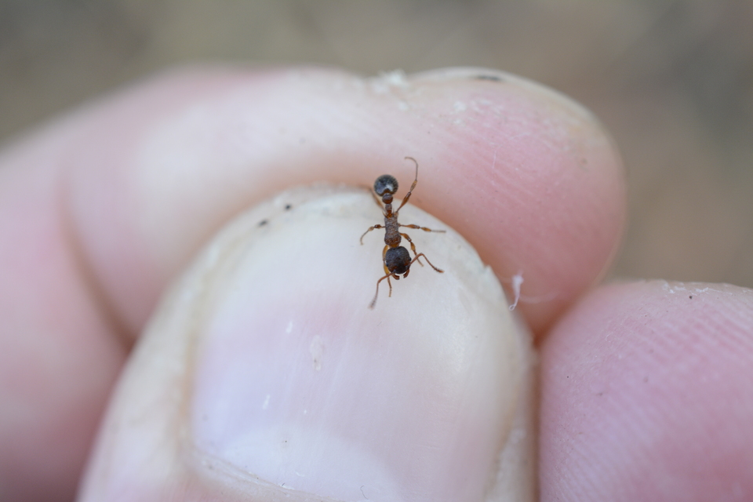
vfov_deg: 22.6
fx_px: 1255
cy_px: 251
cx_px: 376
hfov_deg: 33.4
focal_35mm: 60
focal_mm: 40
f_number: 5.6
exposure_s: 1/180
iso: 640
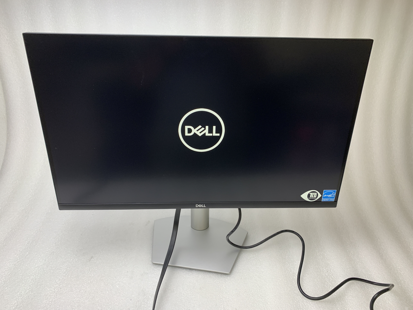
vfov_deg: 53.1
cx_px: 206
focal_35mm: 26
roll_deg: -1.3
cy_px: 155
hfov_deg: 67.3
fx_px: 310
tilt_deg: -26.5
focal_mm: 4.25
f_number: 1.8
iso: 100
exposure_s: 1/117
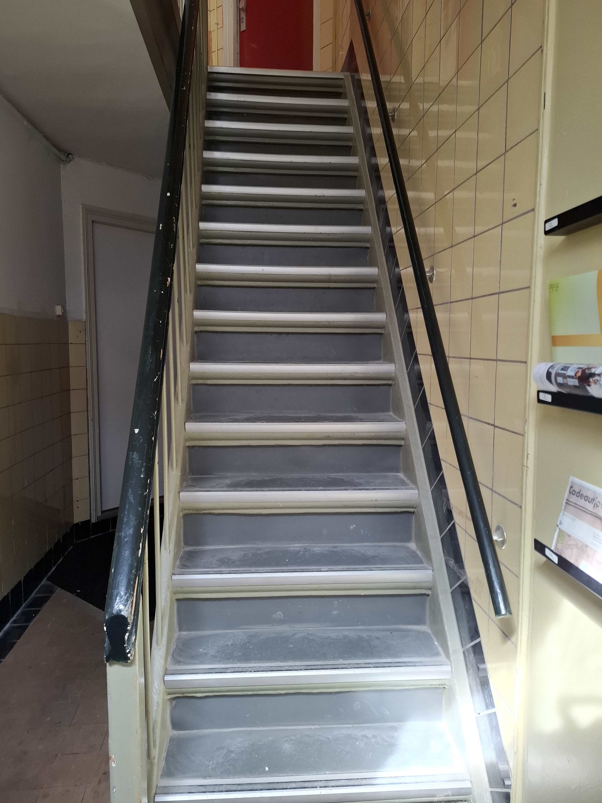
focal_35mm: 23
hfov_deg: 58.9
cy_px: 402
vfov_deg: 73.9
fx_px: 533
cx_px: 301
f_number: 1.8
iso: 160
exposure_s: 1/50
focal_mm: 5.54
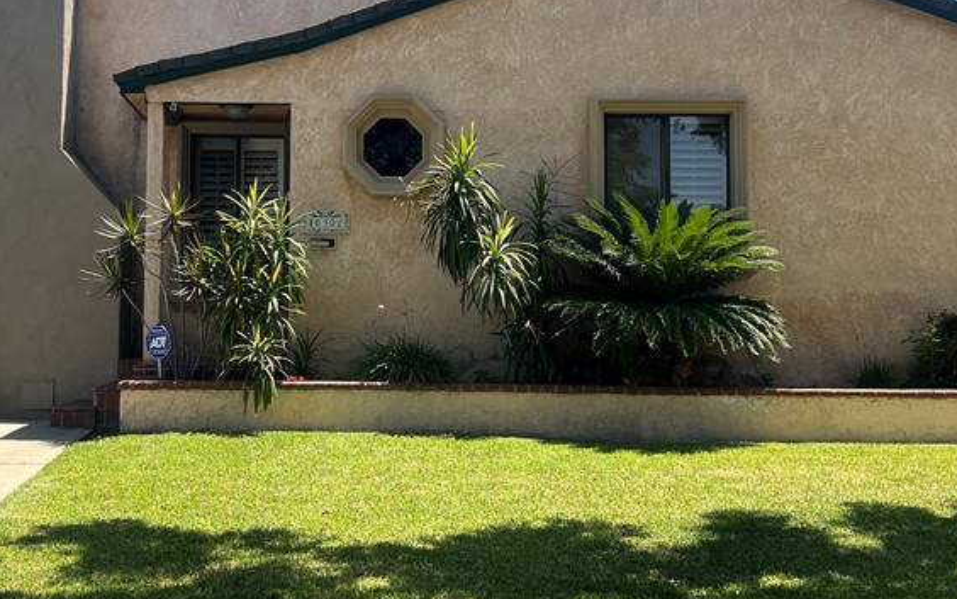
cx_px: 350
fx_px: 1305
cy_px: 209
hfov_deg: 40.0
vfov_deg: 25.7
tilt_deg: +4.8
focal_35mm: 50
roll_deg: -0.7
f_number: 1.5
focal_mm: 5.7
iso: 50
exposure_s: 1/2299
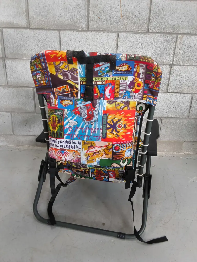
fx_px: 205
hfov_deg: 51.4
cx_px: 98
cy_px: 131
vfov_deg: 65.3
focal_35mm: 27
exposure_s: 1/100
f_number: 2
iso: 125
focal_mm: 2.87
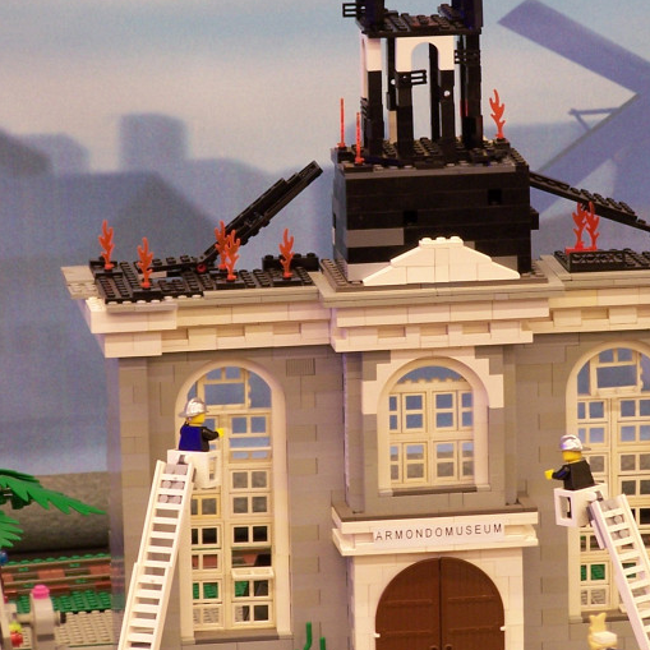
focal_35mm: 283
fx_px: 6012
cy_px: 269
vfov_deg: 6.2
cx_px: 397
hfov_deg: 6.2
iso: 80
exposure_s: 1/3
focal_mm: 26.4
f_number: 3.2
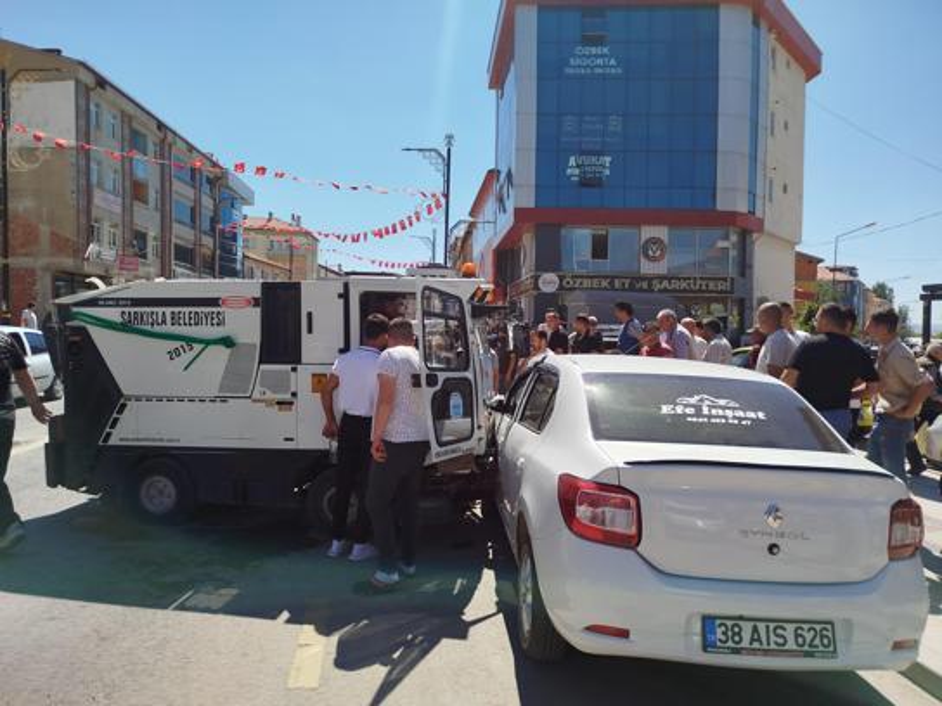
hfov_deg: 71.6
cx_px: 471
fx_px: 653
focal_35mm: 24
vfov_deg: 56.8
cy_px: 353
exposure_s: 1/1186
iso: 50
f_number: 1.7
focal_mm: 5.31
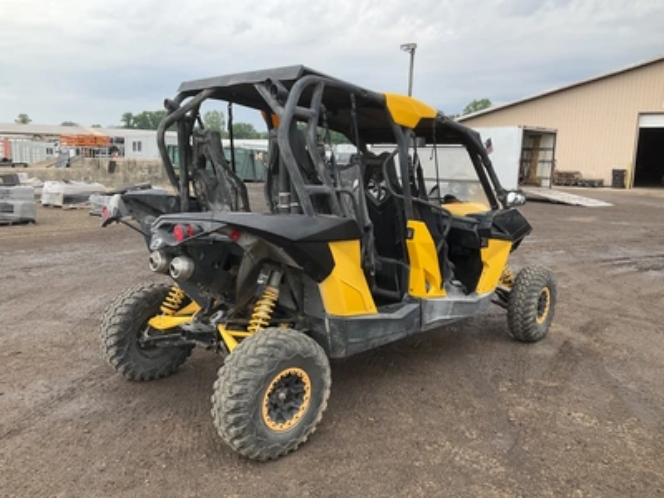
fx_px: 556
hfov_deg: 61.7
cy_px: 249
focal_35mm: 29
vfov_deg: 48.2
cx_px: 332
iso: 25
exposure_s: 1/545
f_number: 1.8
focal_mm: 3
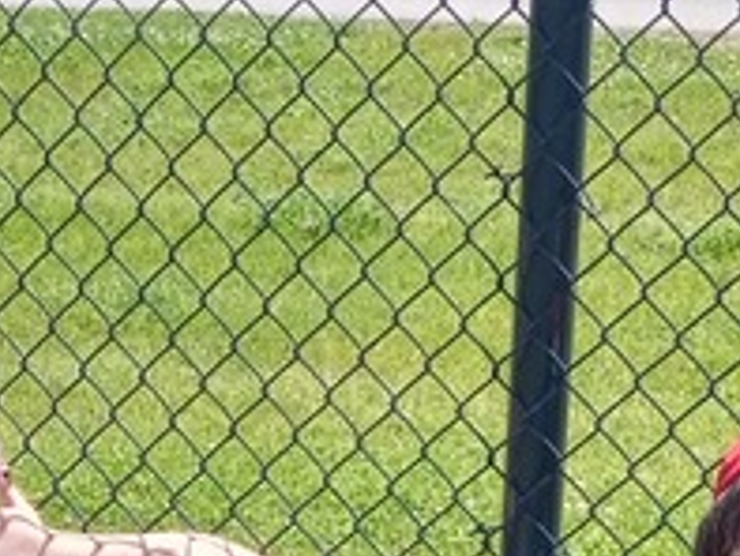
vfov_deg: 10.2
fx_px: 2995
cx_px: 45
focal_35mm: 140
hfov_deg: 13.9
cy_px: 894
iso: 40
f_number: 1.8
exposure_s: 1/739
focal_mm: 3.94
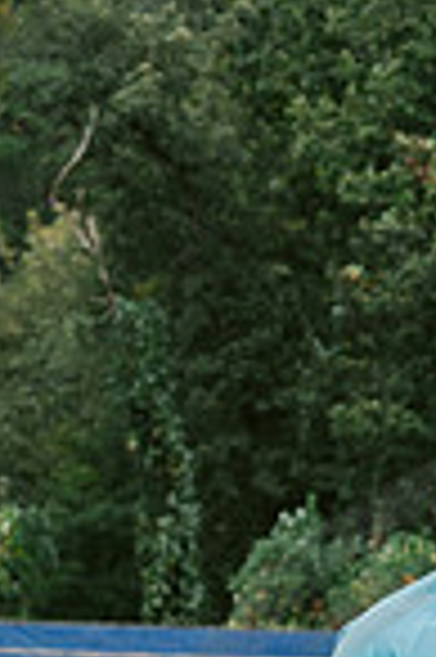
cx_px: 533
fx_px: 7229
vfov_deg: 5.2
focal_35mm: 397
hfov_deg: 3.4
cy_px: 960
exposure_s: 1/500
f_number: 5.6
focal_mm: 70
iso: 400
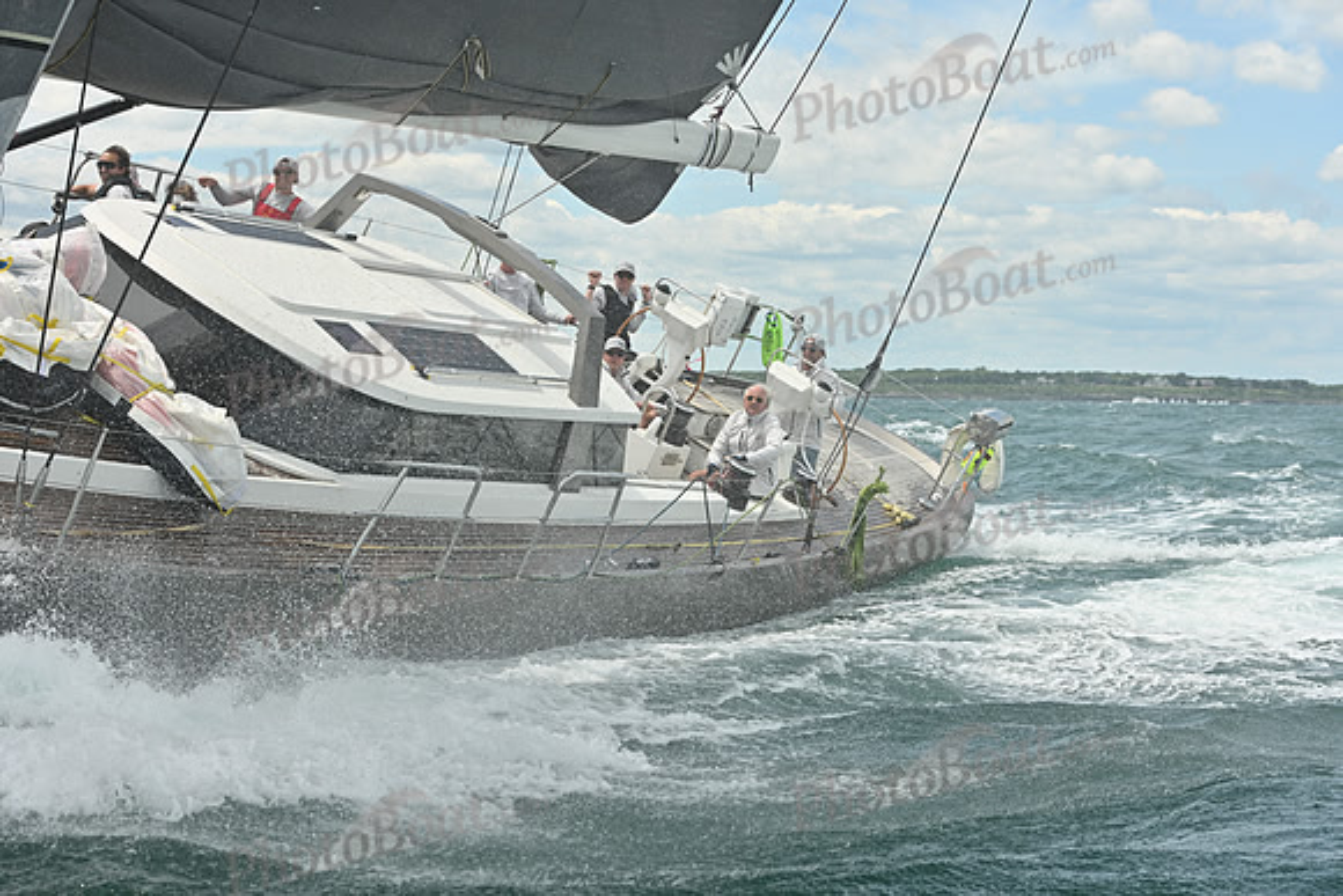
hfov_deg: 28.8
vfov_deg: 19.5
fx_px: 2612
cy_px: 448
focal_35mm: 70
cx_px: 672
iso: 250
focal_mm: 70
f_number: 8
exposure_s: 1/1250
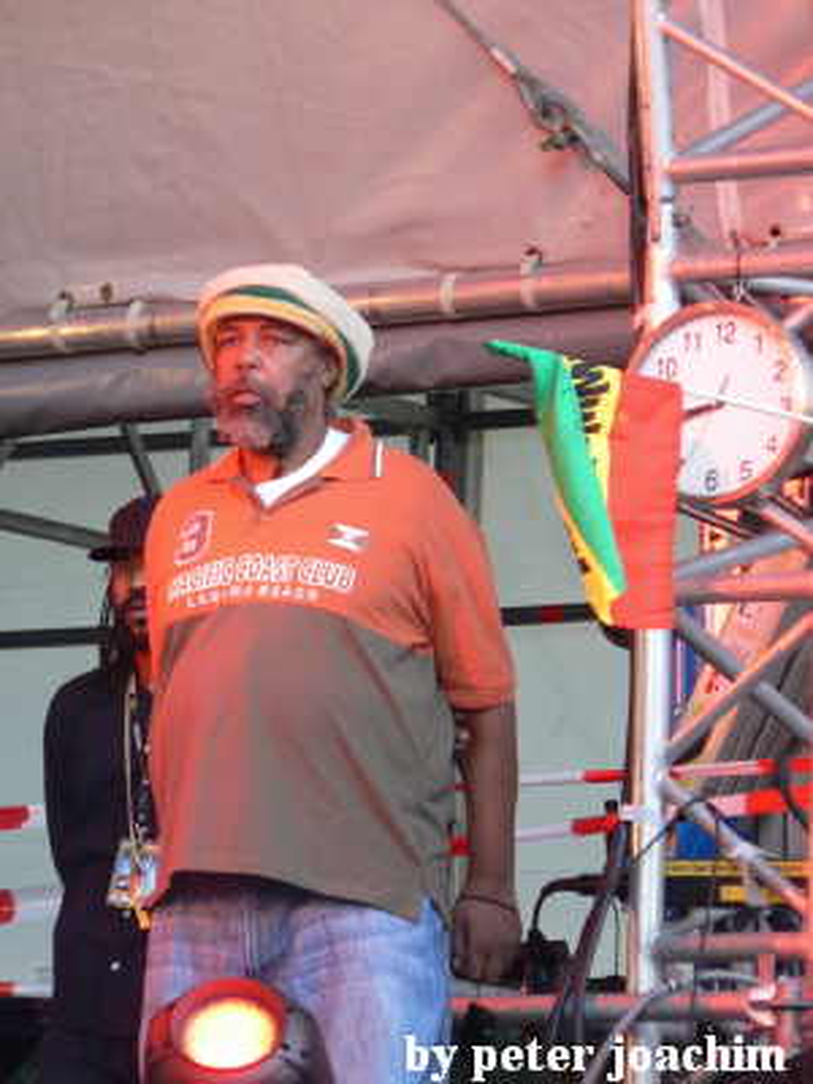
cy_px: 542
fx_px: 7672
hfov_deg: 6.1
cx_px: 406
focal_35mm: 245
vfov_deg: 8.1
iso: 200
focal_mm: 41.9
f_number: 3.3
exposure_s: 1/30
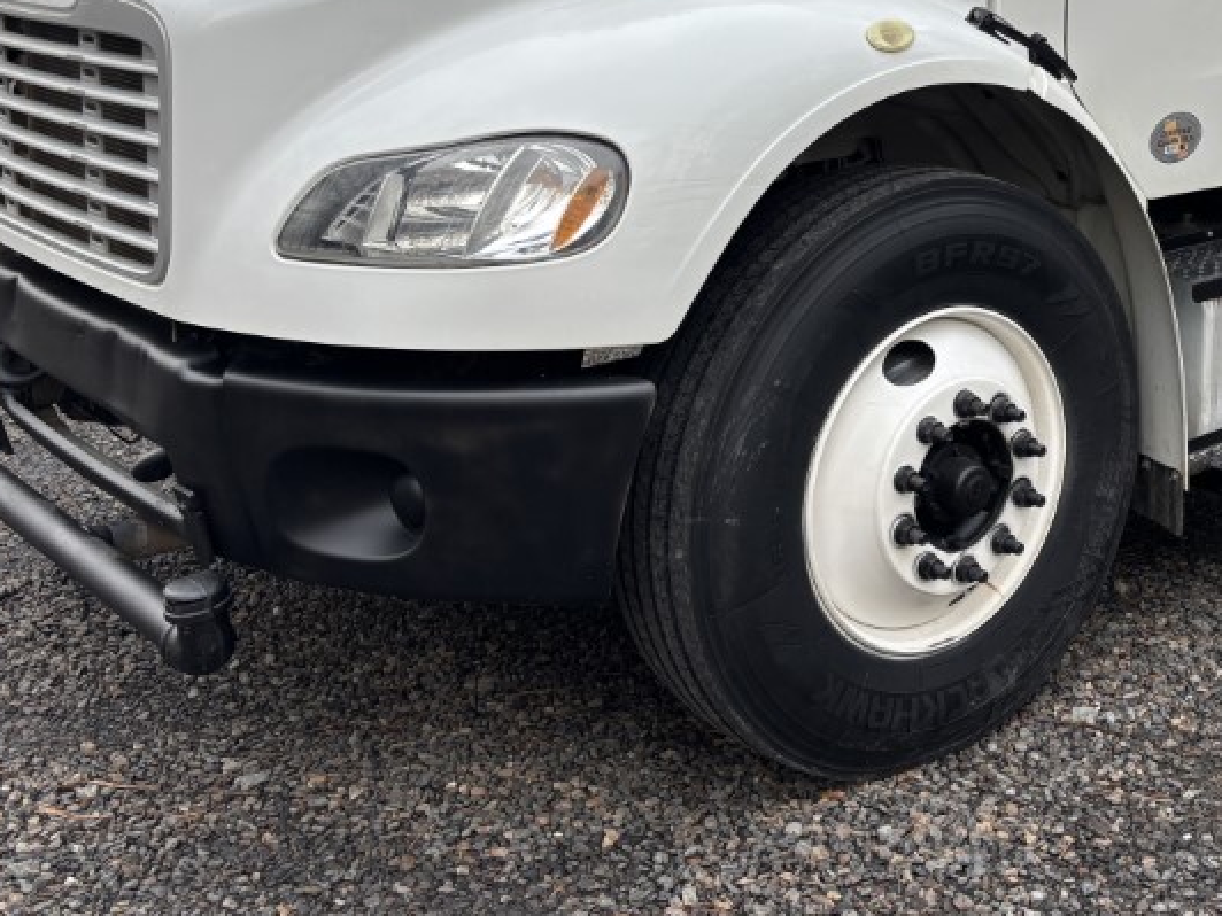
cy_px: 195
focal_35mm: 50
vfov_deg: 28.5
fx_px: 1765
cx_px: 967
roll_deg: -0.8
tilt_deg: -10.8
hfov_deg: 36.9
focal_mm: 5.96
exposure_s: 1/121
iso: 40
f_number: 1.6
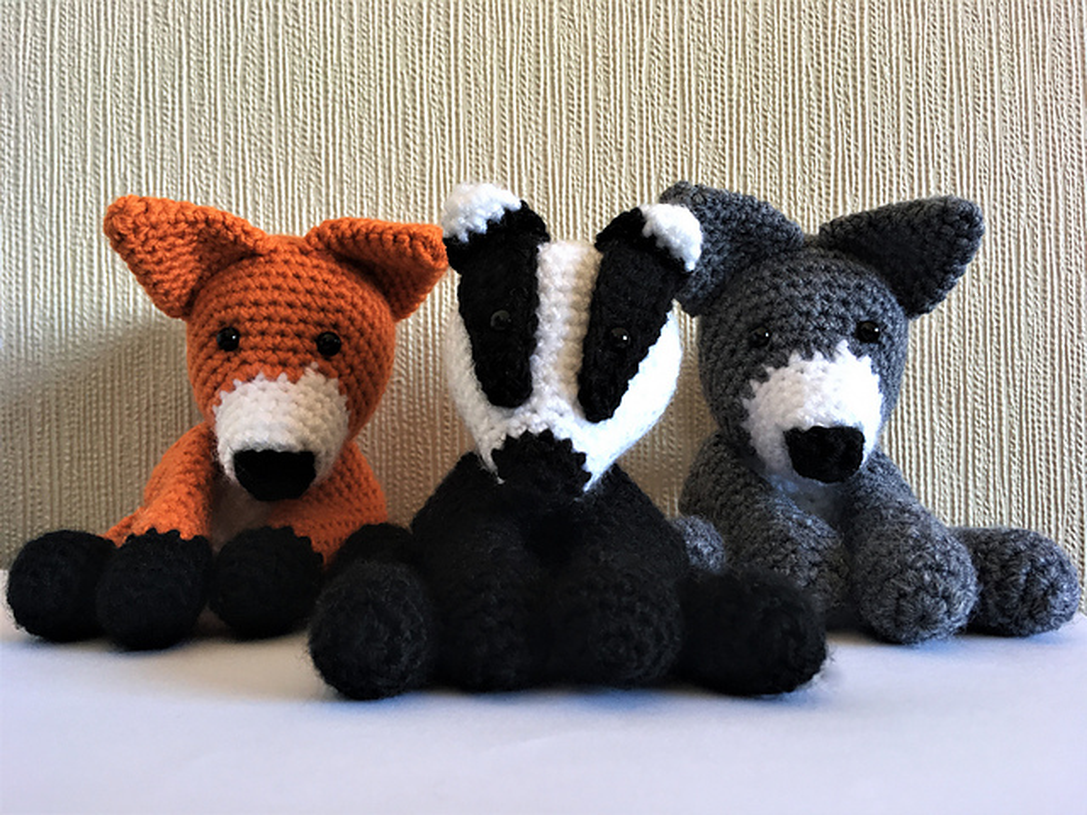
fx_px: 911
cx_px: 544
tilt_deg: -0.7
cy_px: 408
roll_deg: +0.2
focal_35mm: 29
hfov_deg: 61.7
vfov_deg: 48.2
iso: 125
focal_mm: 4.15
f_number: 2.2
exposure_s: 1/33
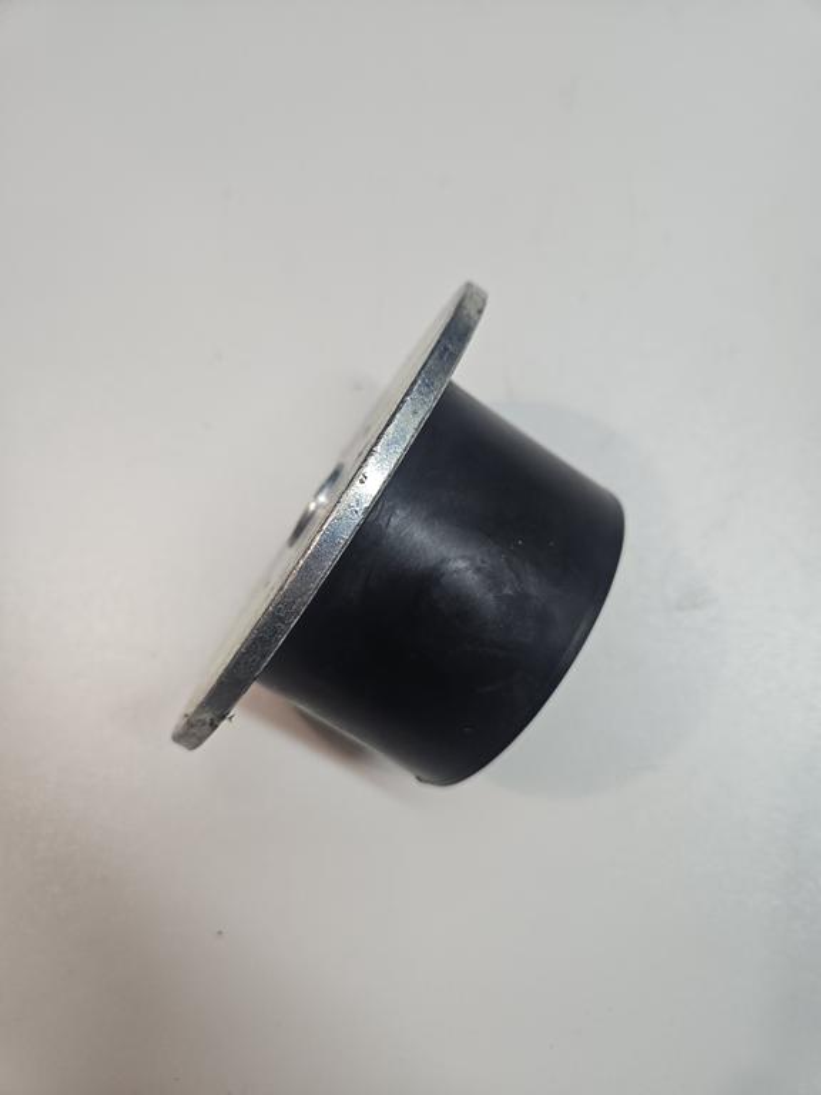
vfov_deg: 73.9
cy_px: 548
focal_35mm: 23
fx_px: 727
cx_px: 410
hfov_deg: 58.9
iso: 125
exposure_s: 1/100
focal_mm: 5.4
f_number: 1.8
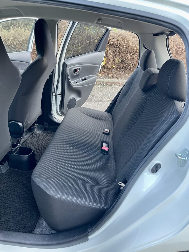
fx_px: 182
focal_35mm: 25
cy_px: 126
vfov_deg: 69.4
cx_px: 94
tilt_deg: -27.5
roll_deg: -4.9
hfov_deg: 54.9
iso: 200
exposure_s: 1/60
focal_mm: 5.1
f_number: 1.6
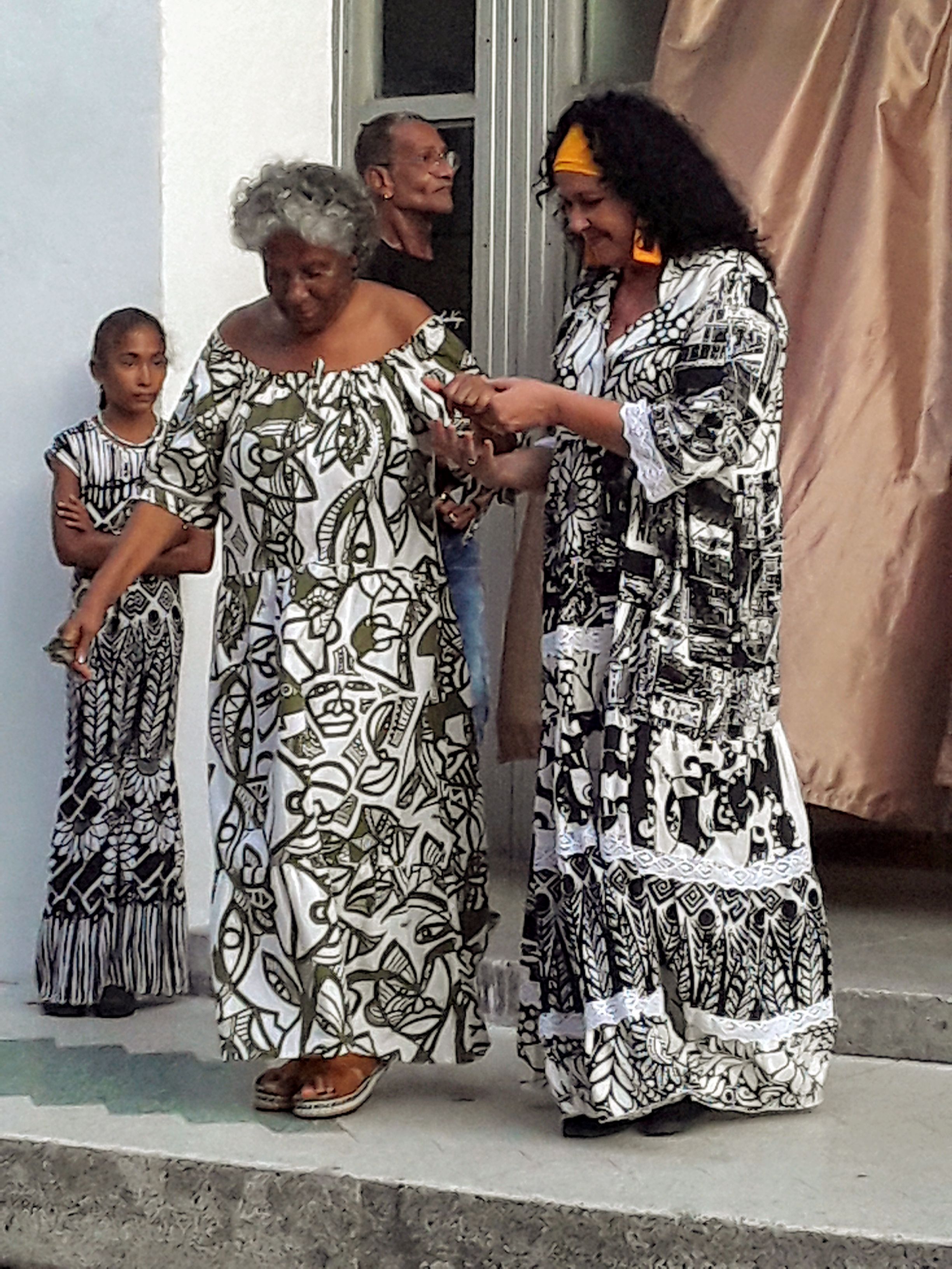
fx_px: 1137
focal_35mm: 31
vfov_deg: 58.4
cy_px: 634
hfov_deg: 45.4
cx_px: 476
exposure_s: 1/388
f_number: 2.2
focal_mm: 3.3
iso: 40
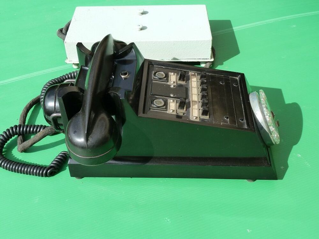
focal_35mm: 42
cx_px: 160
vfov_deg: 34.3
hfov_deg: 44.8
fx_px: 387
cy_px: 120
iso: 125
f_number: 4
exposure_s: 1/400
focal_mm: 6.9
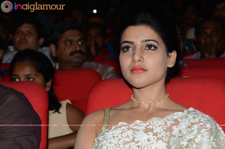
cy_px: 74
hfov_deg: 13.1
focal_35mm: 158
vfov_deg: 8.7
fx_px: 982
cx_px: 112
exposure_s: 1/125
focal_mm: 105
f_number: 8
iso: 320
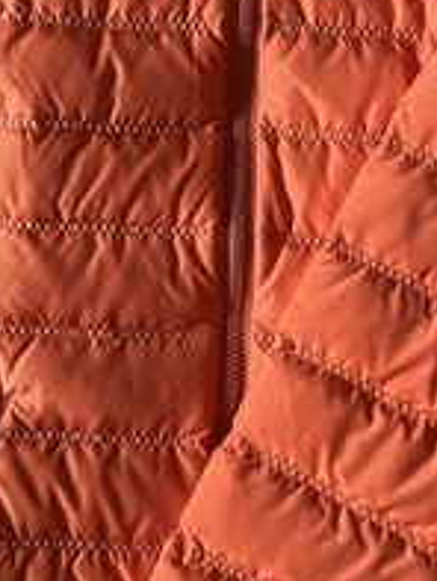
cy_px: 245
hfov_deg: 22.3
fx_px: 1110
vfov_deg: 29.3
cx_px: 238
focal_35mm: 66
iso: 500
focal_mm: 5.7
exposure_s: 1/43
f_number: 1.5
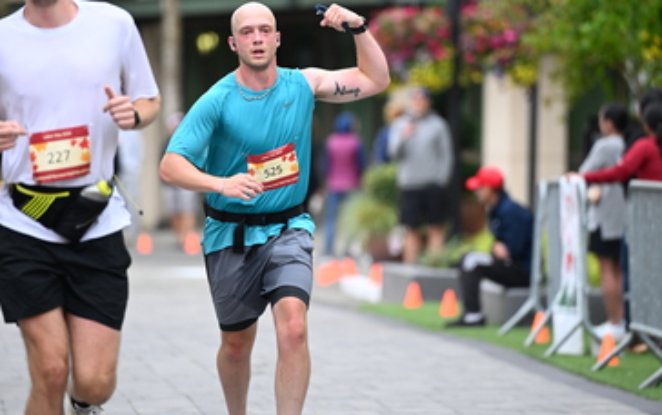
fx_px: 5560
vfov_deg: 4.3
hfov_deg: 6.8
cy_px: 144
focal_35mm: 308
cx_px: 332
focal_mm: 200
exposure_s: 1/1600
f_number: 2.8
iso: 1000
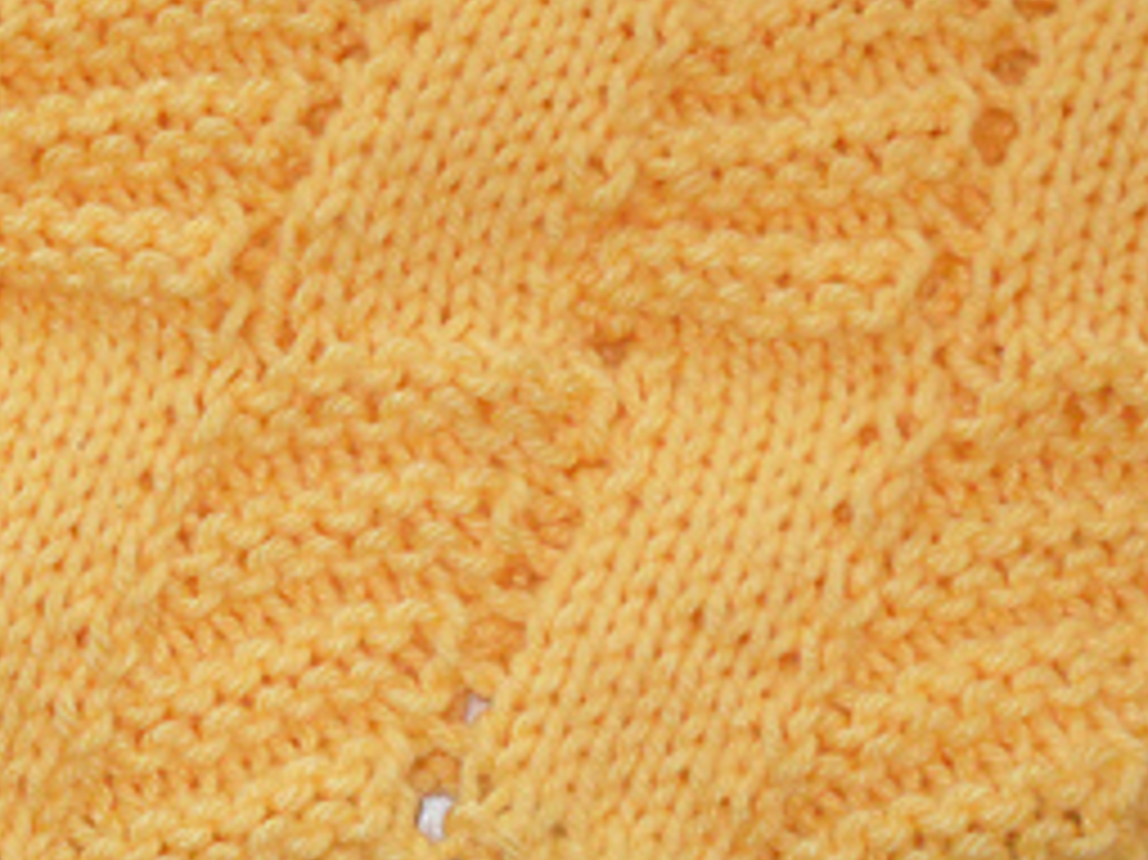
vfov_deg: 16.6
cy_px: 171
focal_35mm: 88
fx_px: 2917
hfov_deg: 21.8
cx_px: 131
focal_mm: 6.3
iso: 200
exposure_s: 1/45
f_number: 3
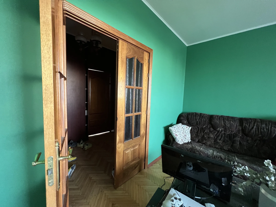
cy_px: 104
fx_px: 104
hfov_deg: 106.2
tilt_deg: -4.7
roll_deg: -2.1
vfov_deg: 89.9
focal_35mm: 13
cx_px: 138
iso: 400
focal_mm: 1.57
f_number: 1.8
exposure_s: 1/60
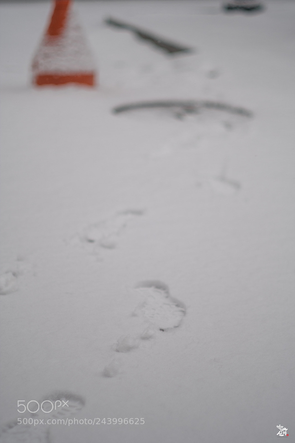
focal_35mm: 38
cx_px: 148
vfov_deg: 50.7
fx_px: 467
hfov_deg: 35.0
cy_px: 222
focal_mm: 25
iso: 200
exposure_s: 1/850
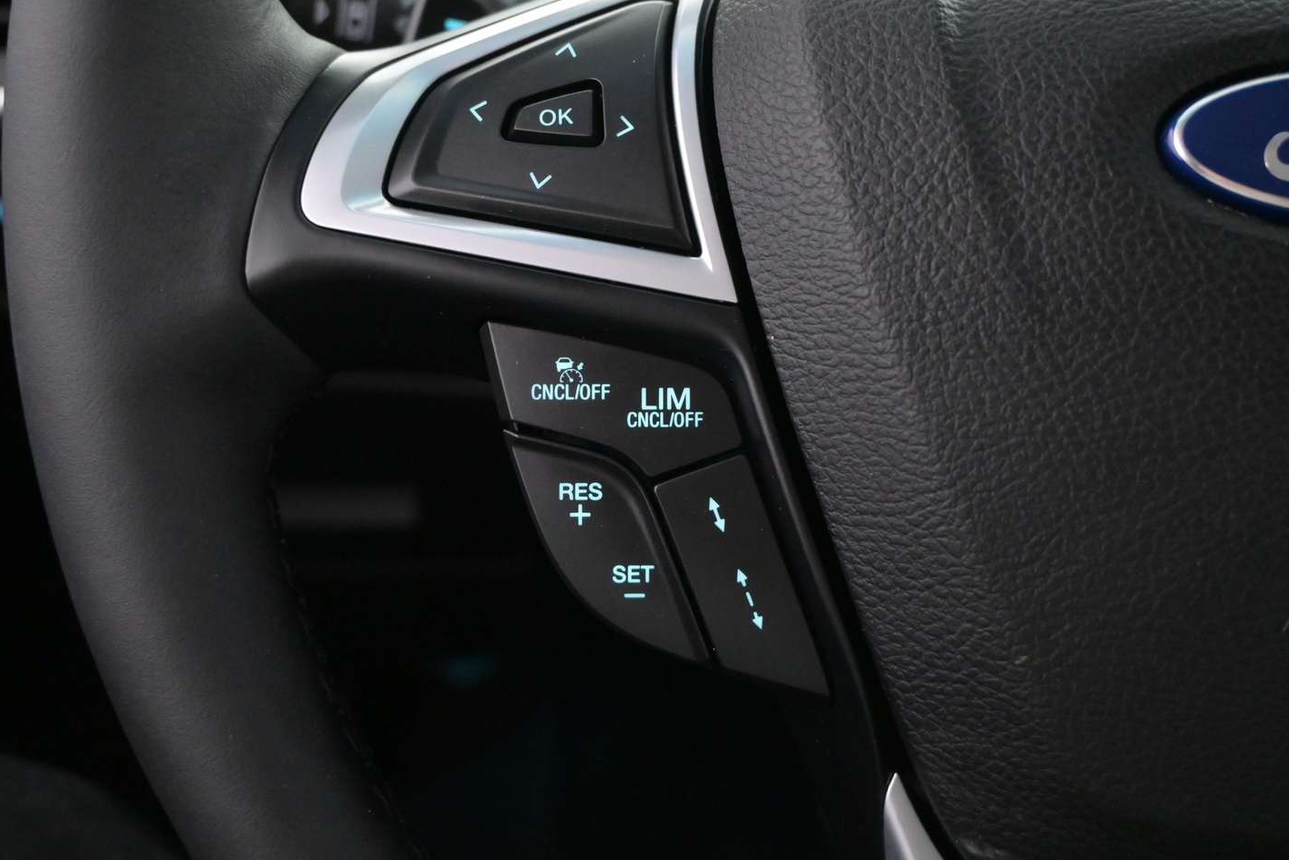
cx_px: 634
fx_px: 1417
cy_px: 425
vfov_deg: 33.8
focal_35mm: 40
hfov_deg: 48.9
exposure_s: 1/40
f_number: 4.2
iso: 4500
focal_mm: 23
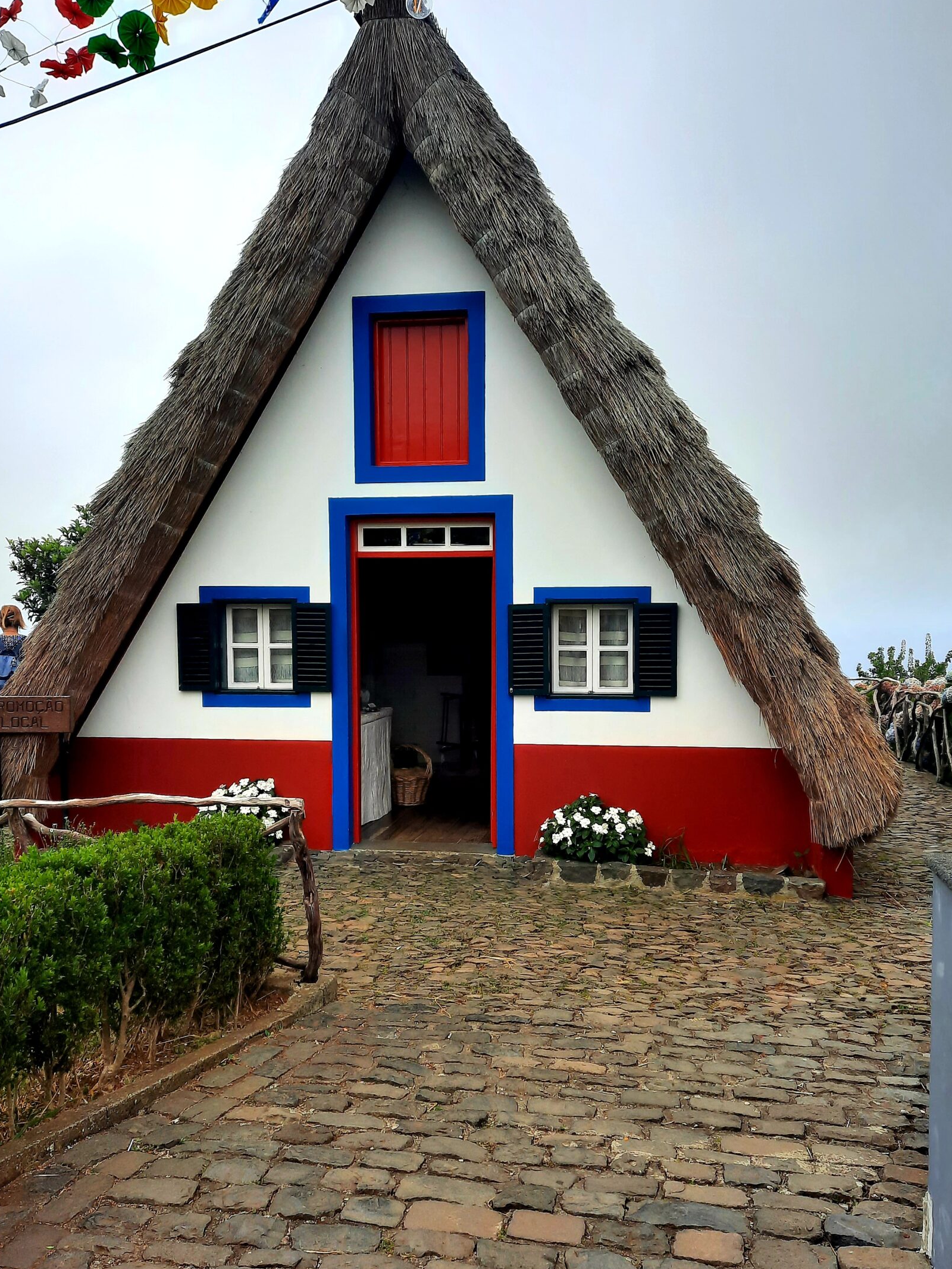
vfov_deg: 59.9
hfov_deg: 46.8
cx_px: 480
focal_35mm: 30
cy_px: 683
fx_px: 1100
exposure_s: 1/1000
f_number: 2
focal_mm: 4.6
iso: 32
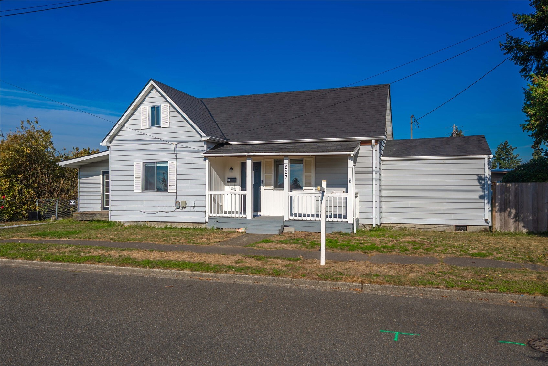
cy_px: 183
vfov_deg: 53.2
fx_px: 366
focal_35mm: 24
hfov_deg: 73.7
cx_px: 274
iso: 80
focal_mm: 24
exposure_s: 1/320
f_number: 7.1
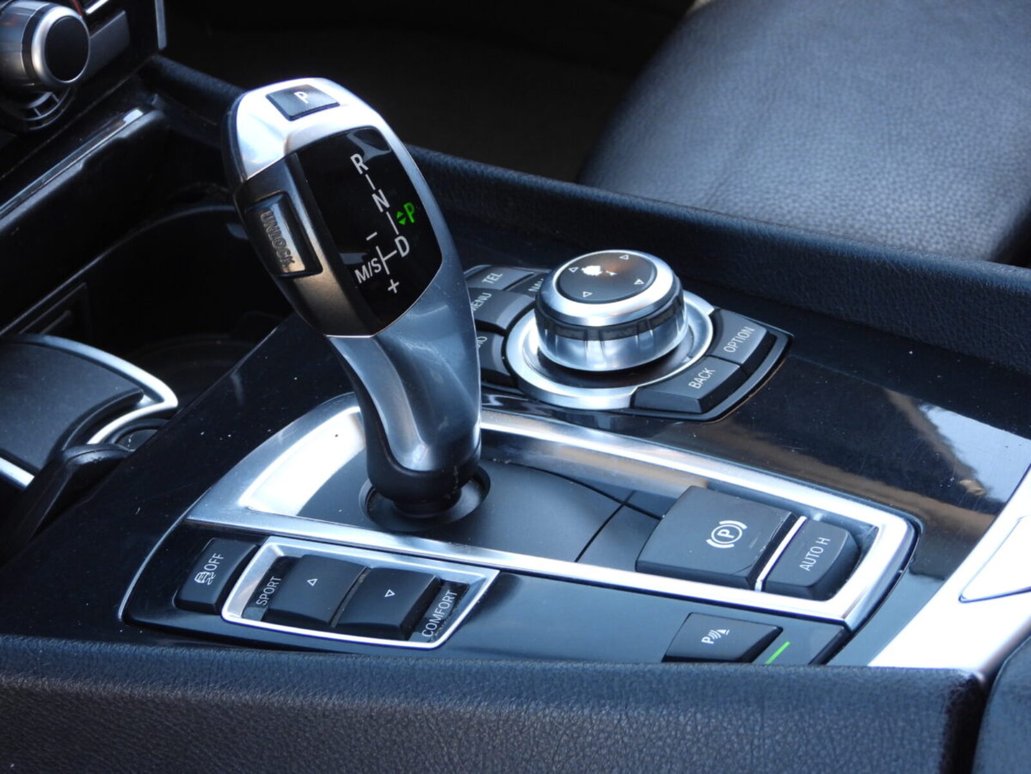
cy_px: 387
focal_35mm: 125
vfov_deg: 11.9
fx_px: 3724
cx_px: 516
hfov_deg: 15.8
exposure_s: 1/60
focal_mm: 22.5
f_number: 4
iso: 250
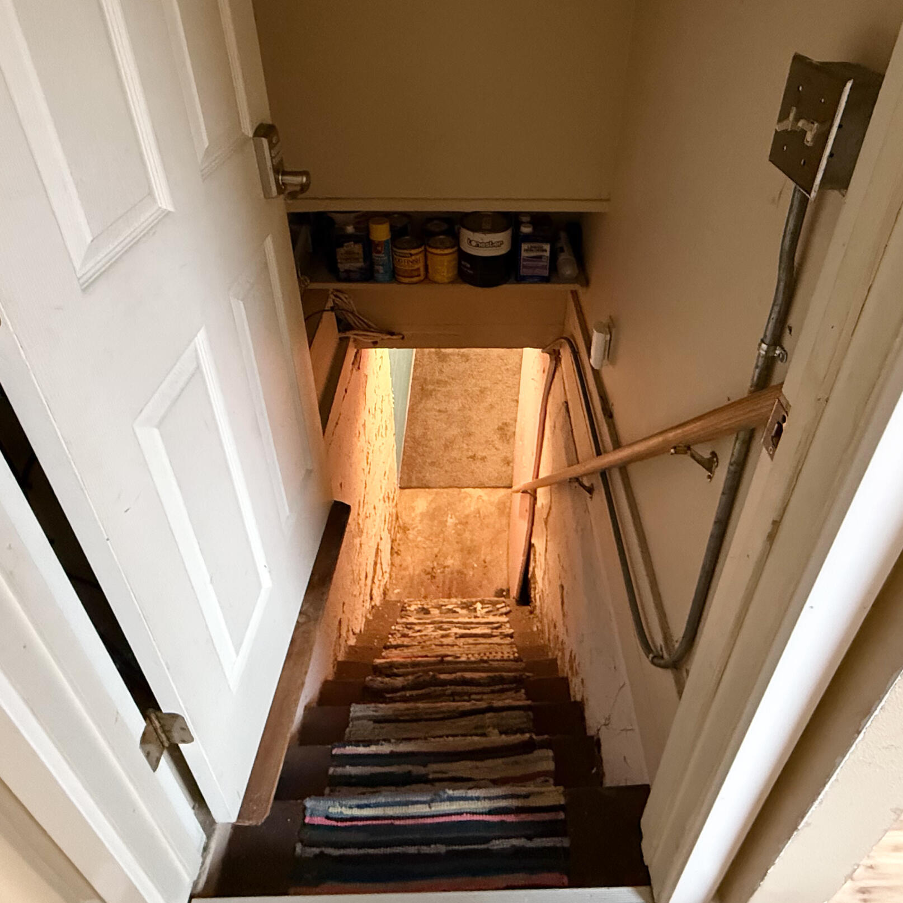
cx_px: 490
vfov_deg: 66.3
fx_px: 679
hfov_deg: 67.1
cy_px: 344
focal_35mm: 23
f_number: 2.2
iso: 1000
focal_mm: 2.22
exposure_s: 1/60
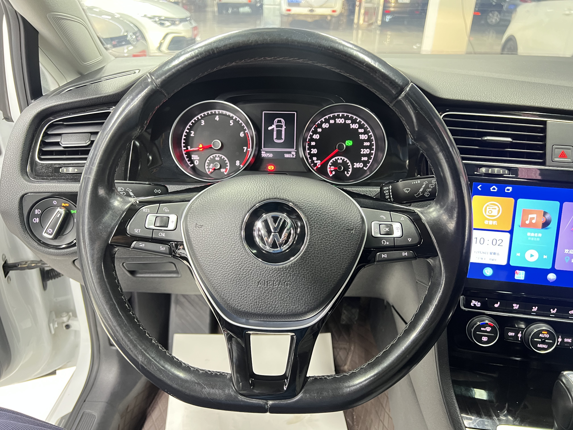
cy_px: 215
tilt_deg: -28.0
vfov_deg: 53.1
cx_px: 286
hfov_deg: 67.3
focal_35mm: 26
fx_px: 430
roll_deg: -1.2
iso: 800
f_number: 1.5
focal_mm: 5.7
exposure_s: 1/25
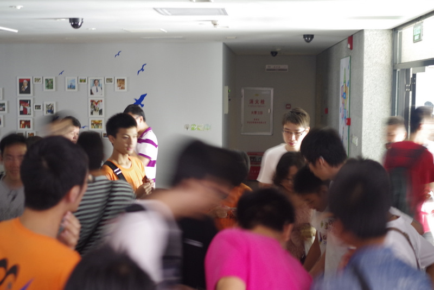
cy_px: 145
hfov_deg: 38.2
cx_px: 217
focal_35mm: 52
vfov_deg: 26.0
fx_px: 627
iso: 800
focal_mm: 35
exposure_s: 1/4
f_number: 2.4
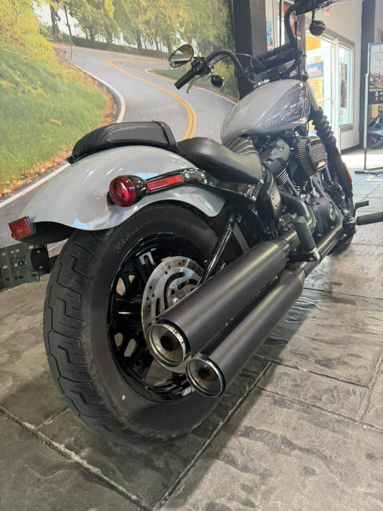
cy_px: 256
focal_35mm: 24
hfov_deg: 56.8
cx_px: 192
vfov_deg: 71.6
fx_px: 354
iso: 200
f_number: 1.78
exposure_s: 1/60
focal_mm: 6.76
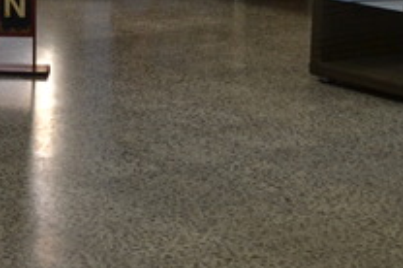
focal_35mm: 127
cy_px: -182
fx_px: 1419
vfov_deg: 10.3
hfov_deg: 15.8
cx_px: -12
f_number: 4.5
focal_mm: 22
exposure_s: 1/80
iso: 400
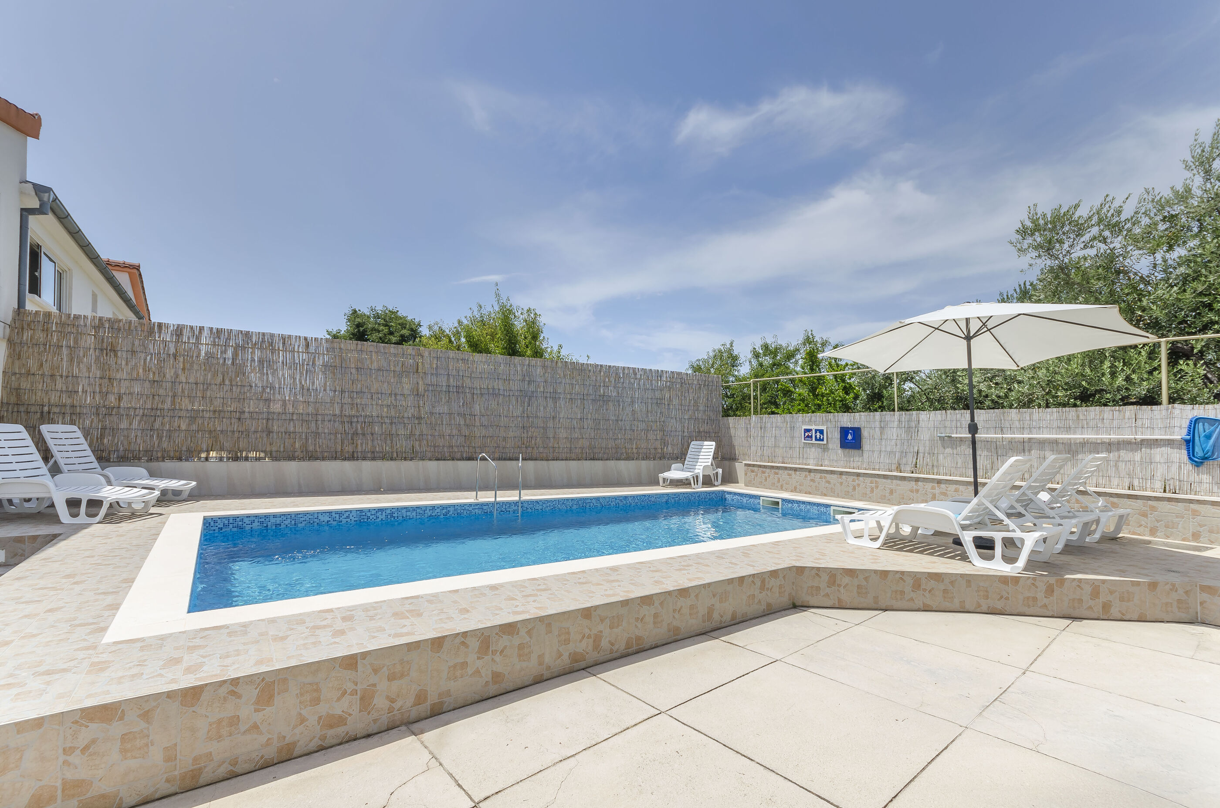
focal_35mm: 15
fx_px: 507
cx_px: 610
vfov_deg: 77.1
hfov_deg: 100.5
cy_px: 404
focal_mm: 10
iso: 100
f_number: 8
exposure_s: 1/500
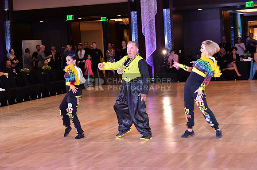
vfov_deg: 15.1
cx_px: 128
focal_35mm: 90
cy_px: 85
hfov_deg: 22.7
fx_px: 642
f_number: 5
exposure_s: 1/250
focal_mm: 90
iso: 1600
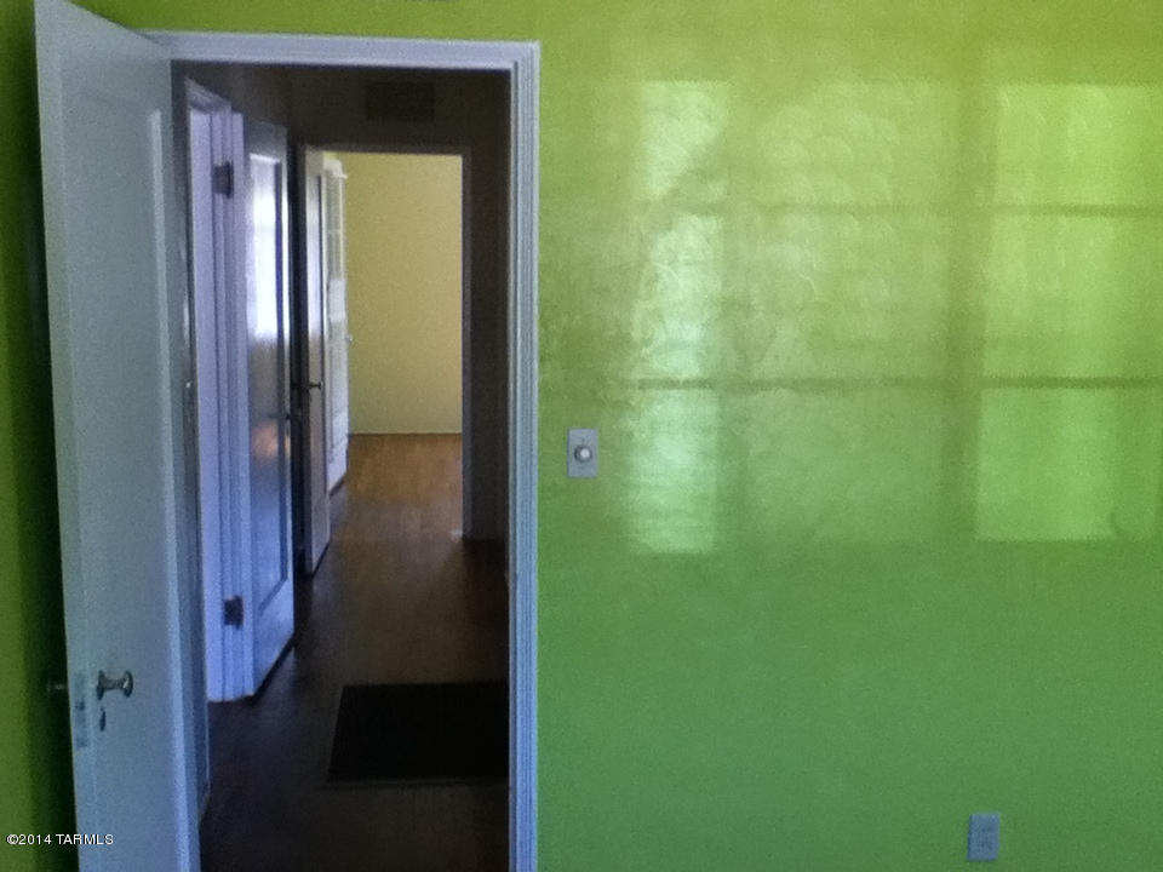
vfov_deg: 44.2
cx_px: 582
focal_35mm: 32
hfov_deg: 56.8
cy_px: 436
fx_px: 1075
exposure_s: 1/60
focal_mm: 3.85
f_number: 2.4
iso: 125
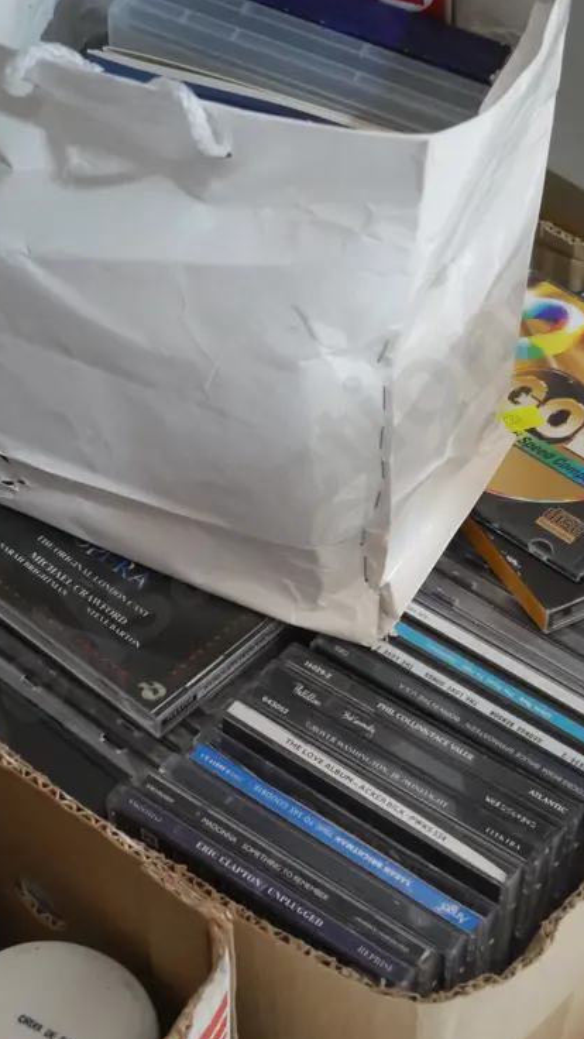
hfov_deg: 12.9
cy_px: 517
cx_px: 257
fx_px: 2588
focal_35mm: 94
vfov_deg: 22.7
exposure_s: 1/80
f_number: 5.4
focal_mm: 31
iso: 2500
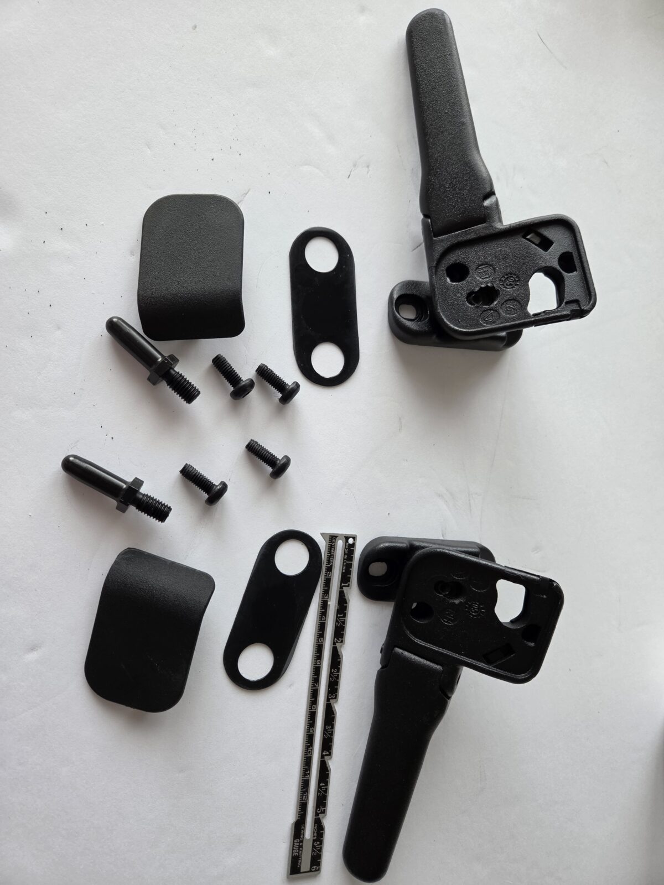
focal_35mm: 23
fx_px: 588
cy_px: 442
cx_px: 332
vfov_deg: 73.9
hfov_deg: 58.9
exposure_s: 1/180
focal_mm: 5.4
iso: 200
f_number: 1.8
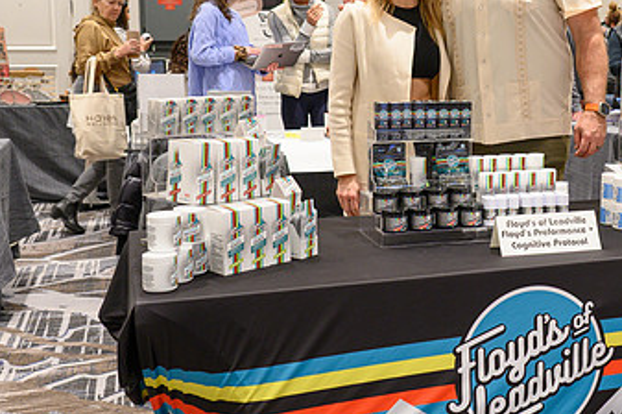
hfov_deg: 36.0
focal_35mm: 54
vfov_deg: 24.9
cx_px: 474
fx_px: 932
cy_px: 140
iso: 1600
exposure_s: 1/100
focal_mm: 30
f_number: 4.5
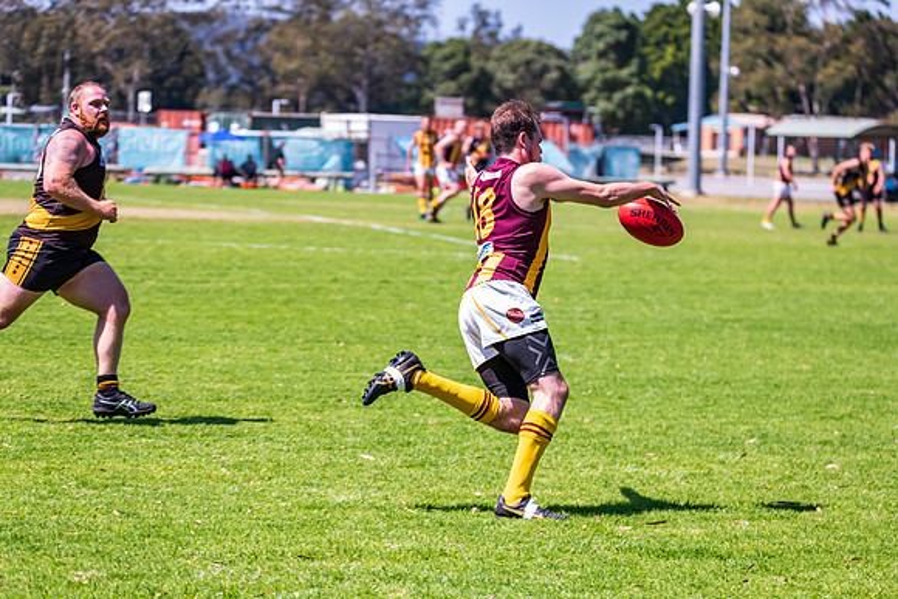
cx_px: 463
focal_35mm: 155
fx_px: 3859
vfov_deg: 8.9
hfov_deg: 13.3
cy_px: 309
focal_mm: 150
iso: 800
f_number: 6.3
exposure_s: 1/2000
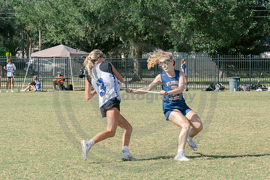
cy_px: 95
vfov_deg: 7.7
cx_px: 190
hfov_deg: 11.5
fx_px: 1344
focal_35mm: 179
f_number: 5.6
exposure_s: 1/1000
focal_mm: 70
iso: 250
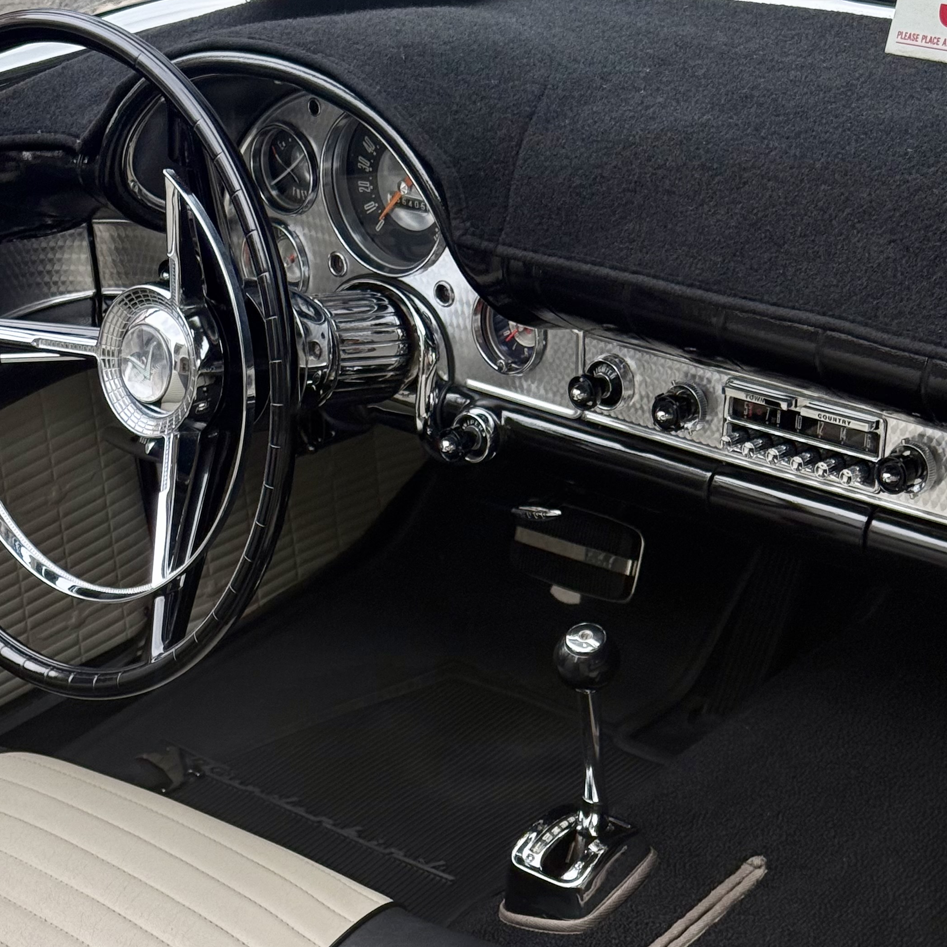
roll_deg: -1.2
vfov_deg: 20.6
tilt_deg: -35.5
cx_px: 503
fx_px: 2538
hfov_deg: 21.1
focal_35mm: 82
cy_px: 888
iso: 100
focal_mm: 6.76
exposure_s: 1/549
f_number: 1.78
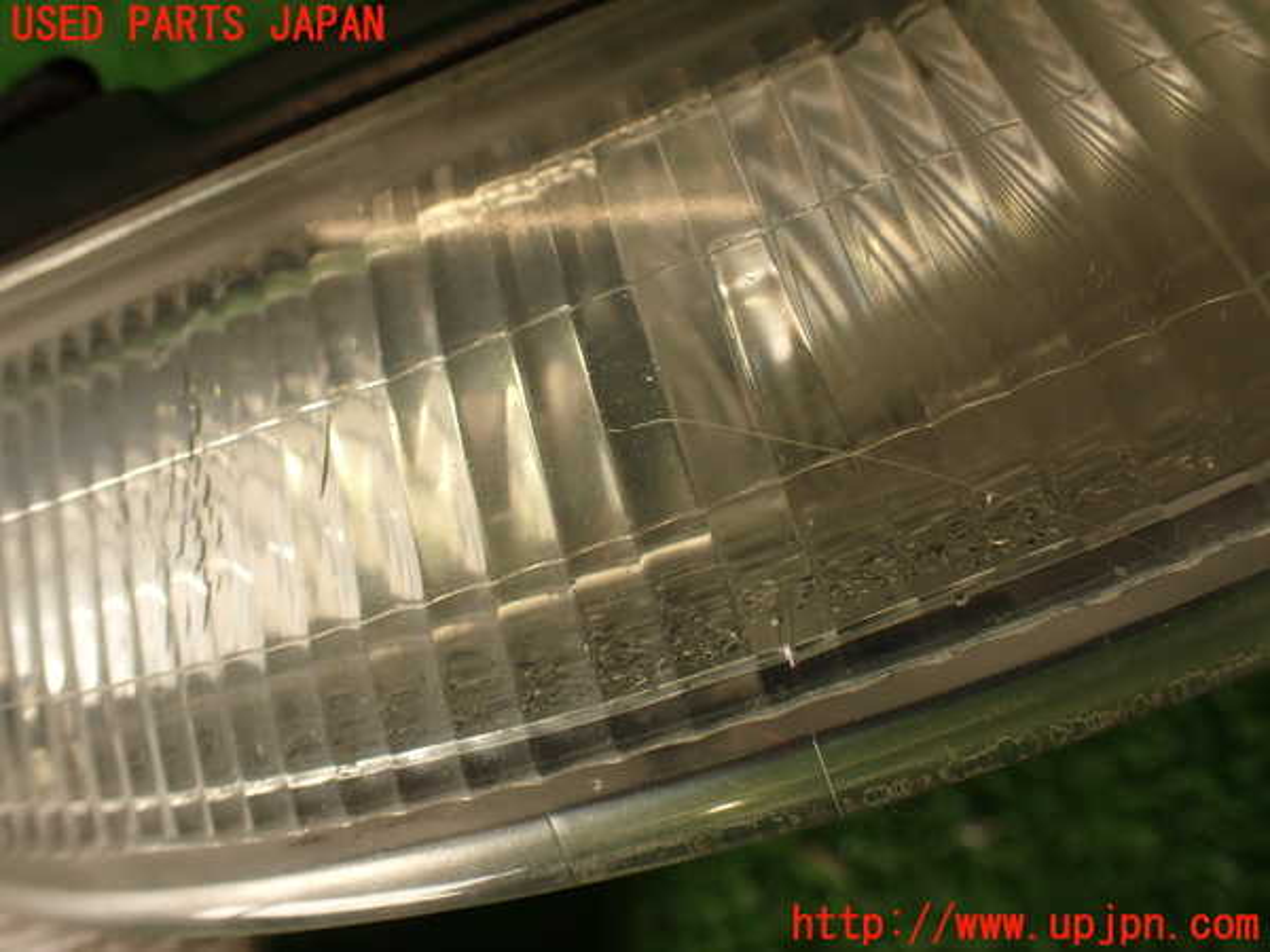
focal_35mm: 32
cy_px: 476
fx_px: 1174
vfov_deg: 44.2
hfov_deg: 56.8
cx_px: 635
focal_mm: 5.79
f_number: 3.2
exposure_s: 1/60
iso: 100
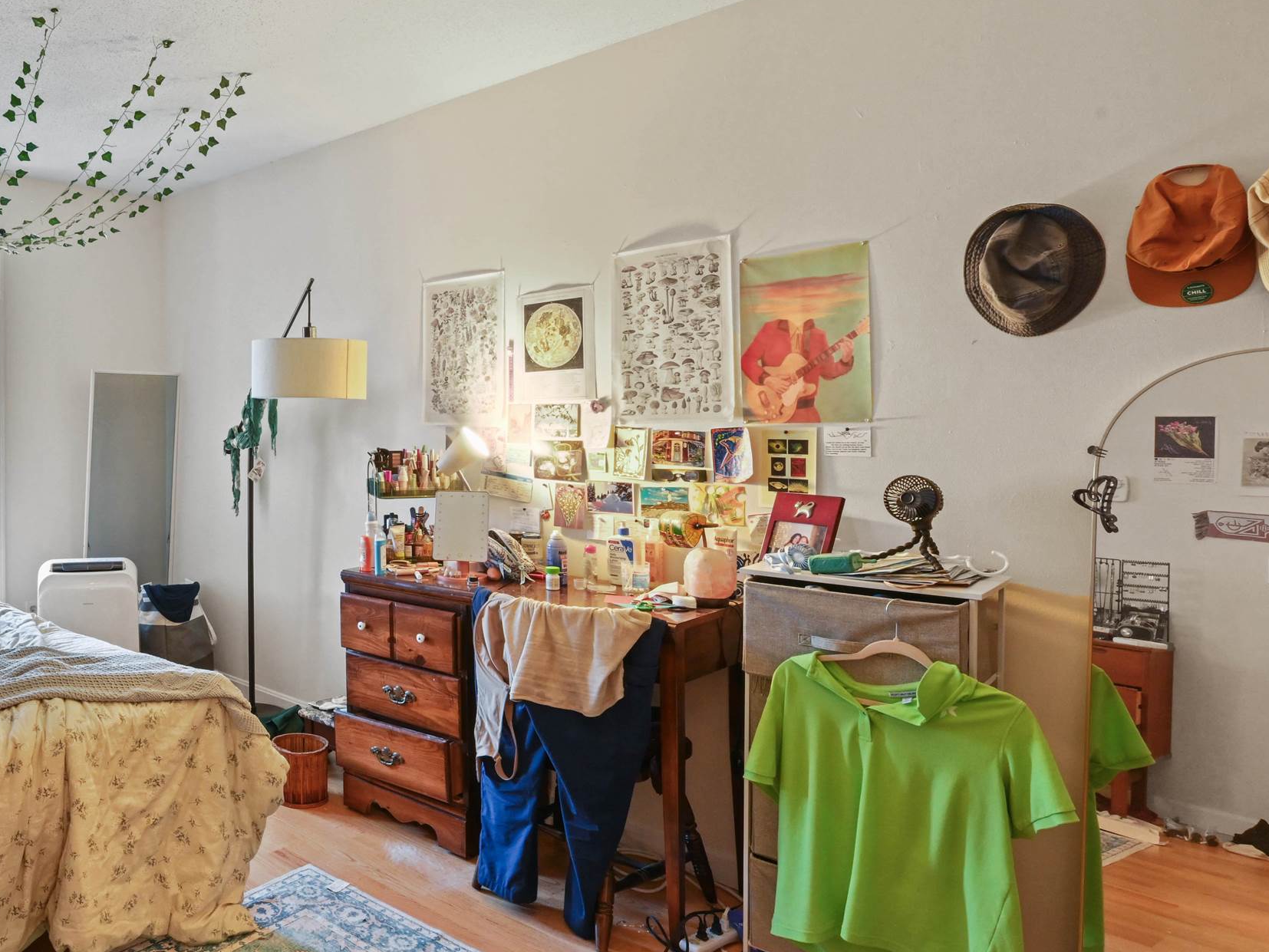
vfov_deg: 54.8
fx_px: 917
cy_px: 424
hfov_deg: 61.6
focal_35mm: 25
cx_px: 196
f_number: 14
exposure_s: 1/1.67
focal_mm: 14
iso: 2000
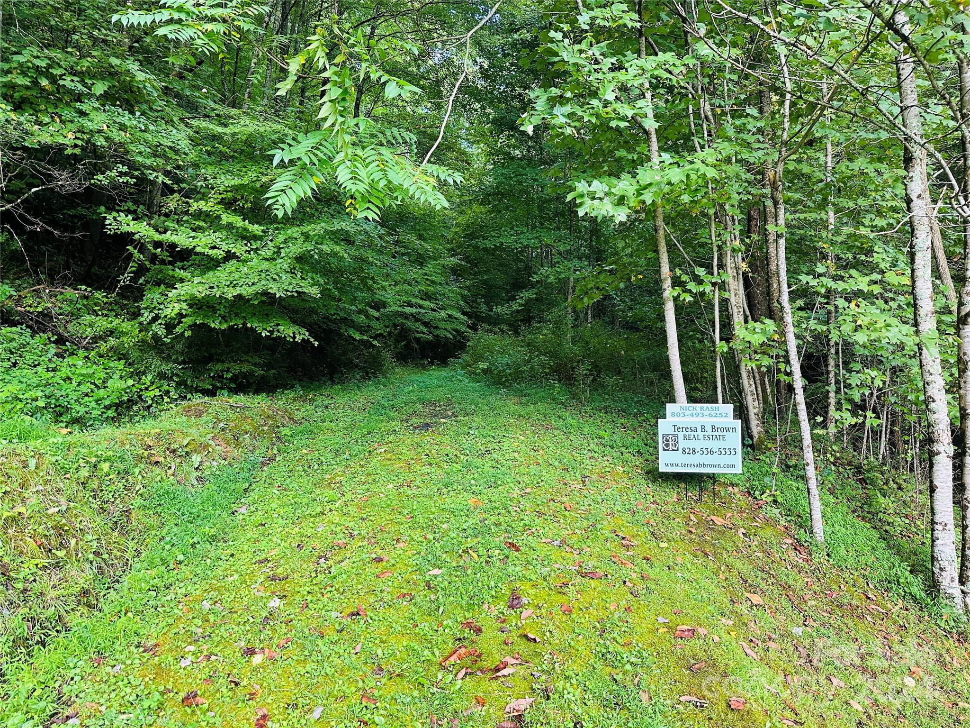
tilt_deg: +3.9
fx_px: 673
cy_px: 364
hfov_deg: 71.6
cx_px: 485
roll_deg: -0.3
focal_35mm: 24
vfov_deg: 56.8
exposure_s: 1/121
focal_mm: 6.86
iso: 125
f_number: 1.78
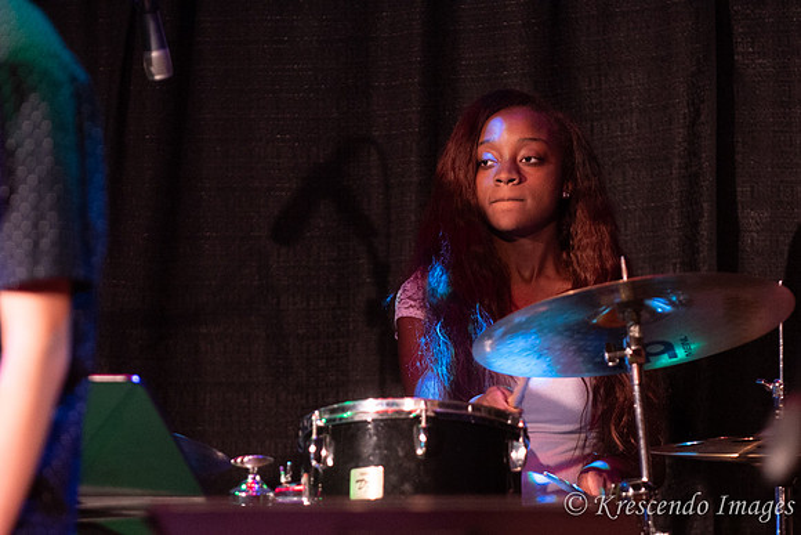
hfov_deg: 8.5
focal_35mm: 242
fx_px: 5384
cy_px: 308
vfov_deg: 5.7
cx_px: 461
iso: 1600
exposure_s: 1/200
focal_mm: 140
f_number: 2.8
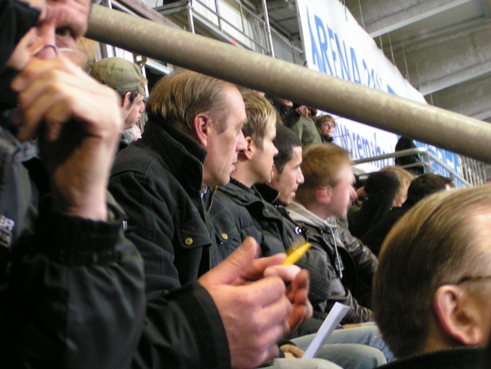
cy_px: 184
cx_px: 246
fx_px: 1121
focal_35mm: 79
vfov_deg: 18.7
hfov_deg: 24.7
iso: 200
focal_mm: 12.1
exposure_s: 1/6
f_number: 3.2
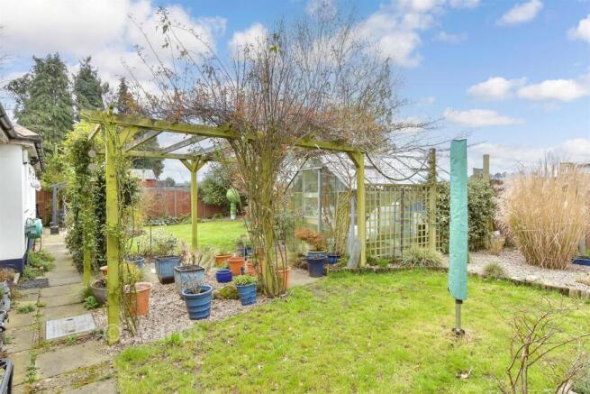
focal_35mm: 15
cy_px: 197
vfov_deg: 77.4
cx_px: 295
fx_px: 246
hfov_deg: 100.4
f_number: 8
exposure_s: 1/60
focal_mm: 10
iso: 200
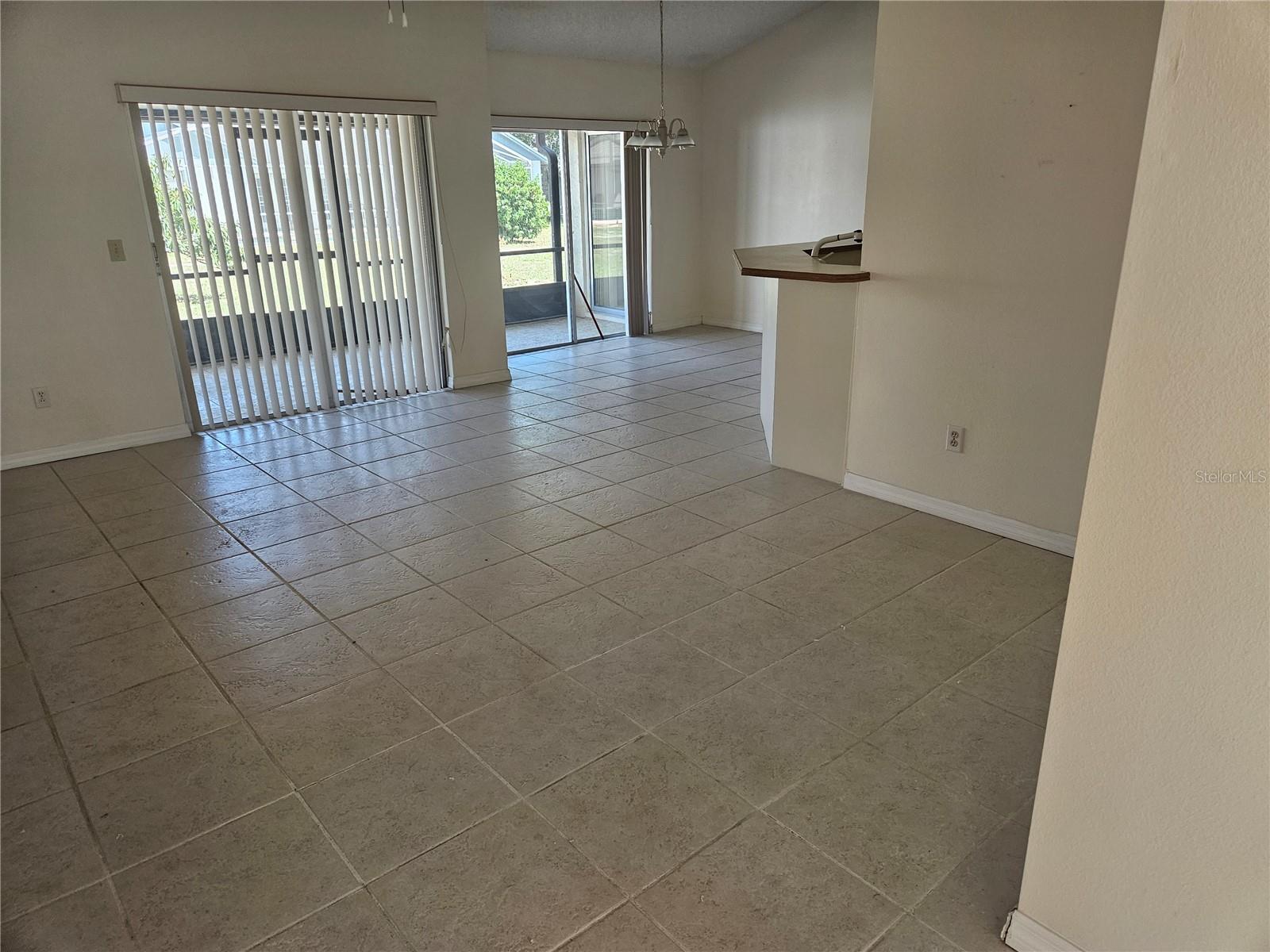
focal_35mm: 23
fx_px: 844
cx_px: 635
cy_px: 476
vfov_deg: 58.9
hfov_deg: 73.9
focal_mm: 5.4
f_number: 1.8
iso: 160
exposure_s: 1/180
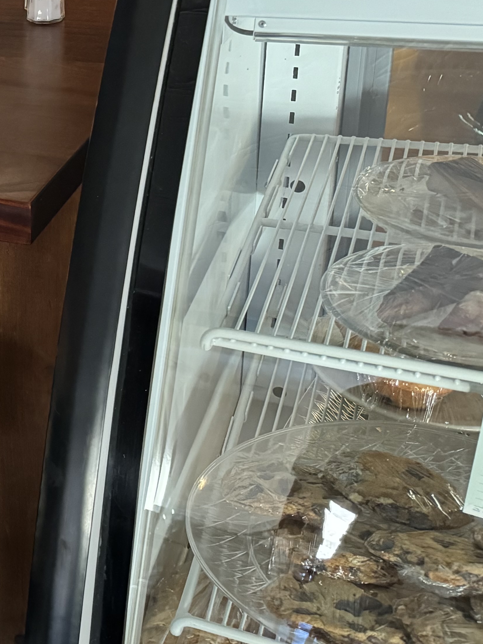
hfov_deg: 19.0
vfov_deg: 30.7
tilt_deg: -21.9
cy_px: 168
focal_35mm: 62
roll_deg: +7.8
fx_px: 1154
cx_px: -347
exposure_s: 1/40
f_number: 1.78
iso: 800
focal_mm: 6.86
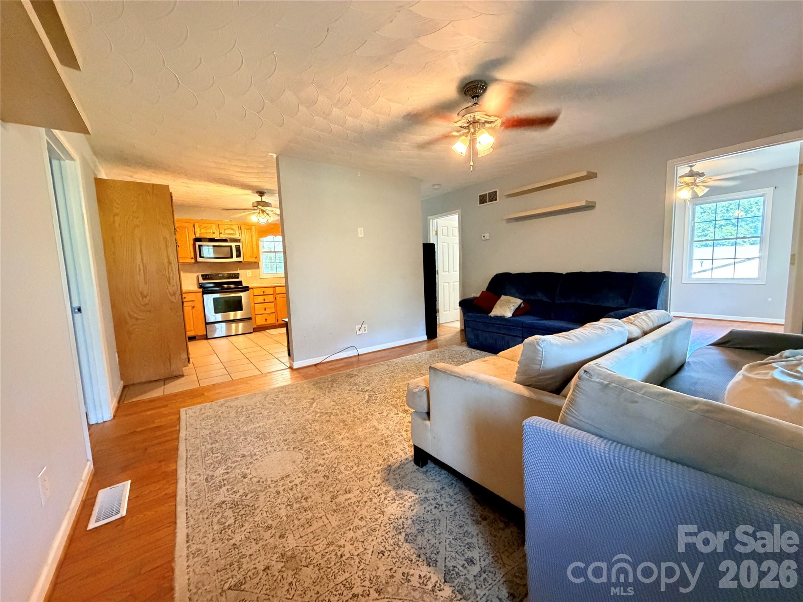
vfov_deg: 85.7
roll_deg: +2.3
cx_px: 402
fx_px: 325
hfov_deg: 102.1
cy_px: 301
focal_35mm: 14
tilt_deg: -6.4
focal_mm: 2.22
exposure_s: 1/40
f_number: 2.2
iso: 1000
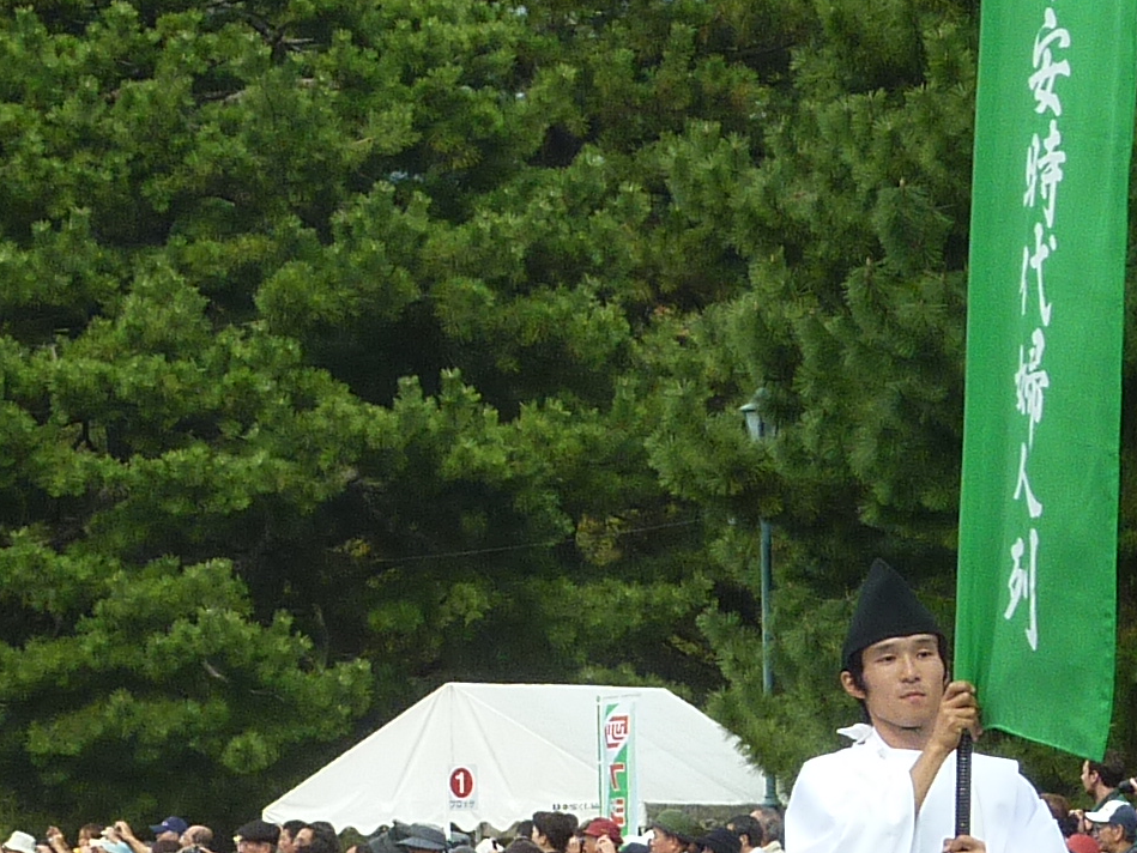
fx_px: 9921
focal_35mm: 302
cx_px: 359
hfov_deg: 6.6
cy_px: 595
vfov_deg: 4.9
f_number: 4.2
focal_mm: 12.8
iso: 80
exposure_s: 1/320
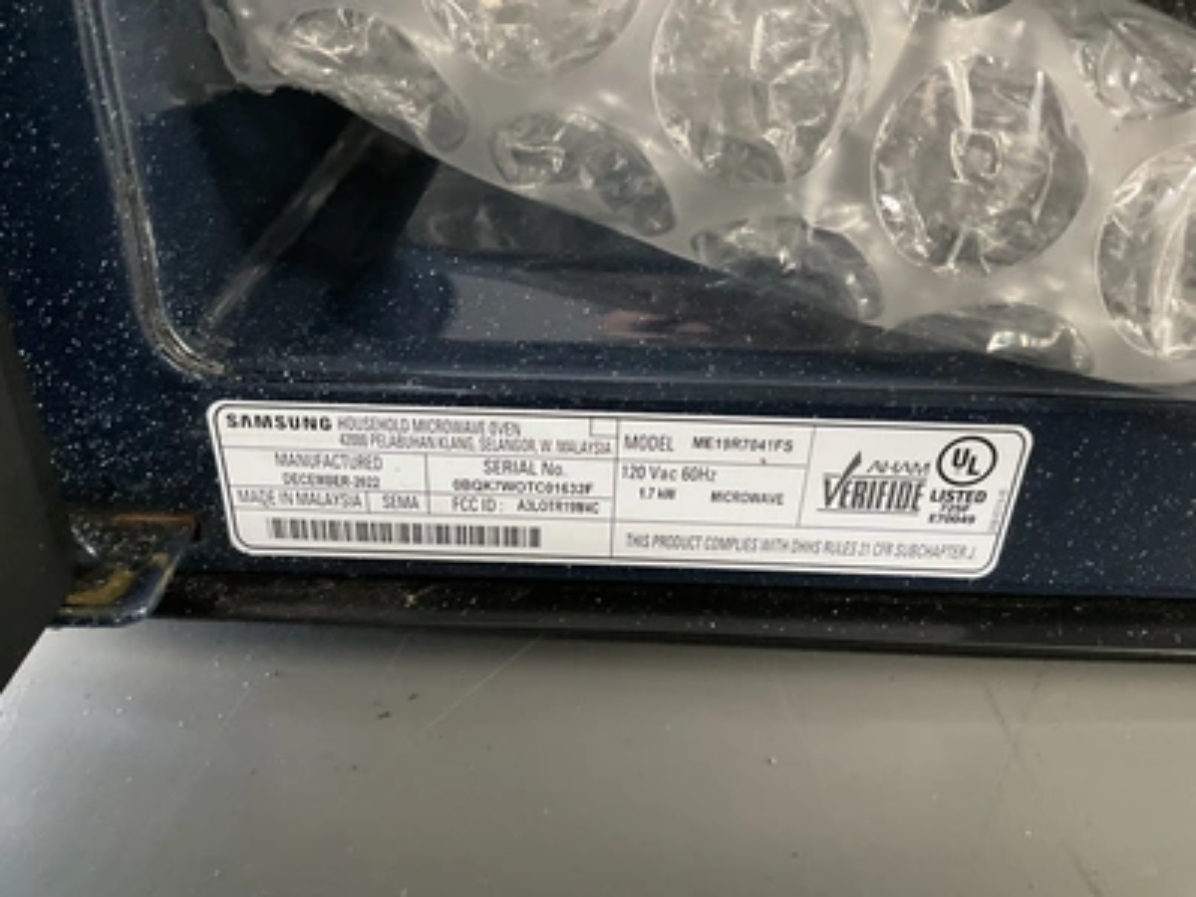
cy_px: 448
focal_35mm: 29
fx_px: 1002
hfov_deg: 61.7
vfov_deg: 48.2
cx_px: 598
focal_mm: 3
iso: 500
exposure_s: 1/30
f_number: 1.8
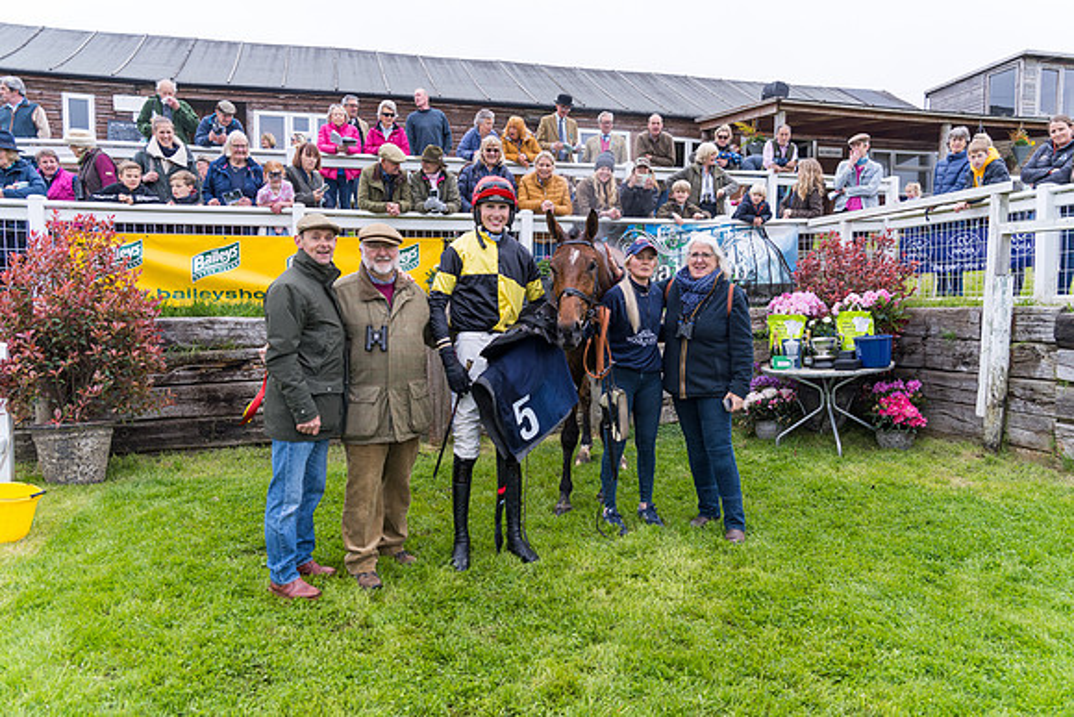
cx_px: 537
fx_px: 776
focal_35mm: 26
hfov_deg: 69.4
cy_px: 358
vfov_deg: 49.6
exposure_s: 1/400
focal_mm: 26
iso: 250
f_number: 5
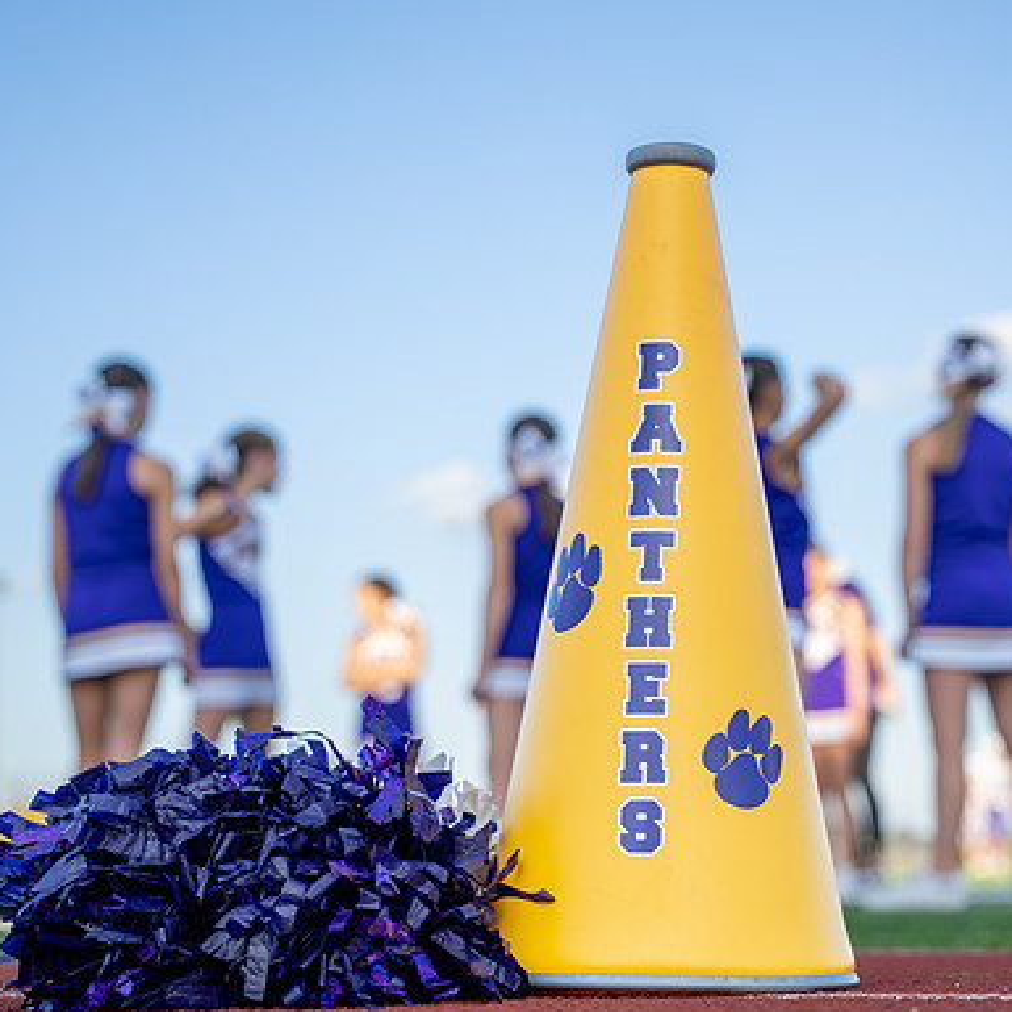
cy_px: 572
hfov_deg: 23.6
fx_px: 2415
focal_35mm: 73
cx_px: 652
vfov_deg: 23.7
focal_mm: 48.2
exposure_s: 1/2000
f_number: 2.8
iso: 250
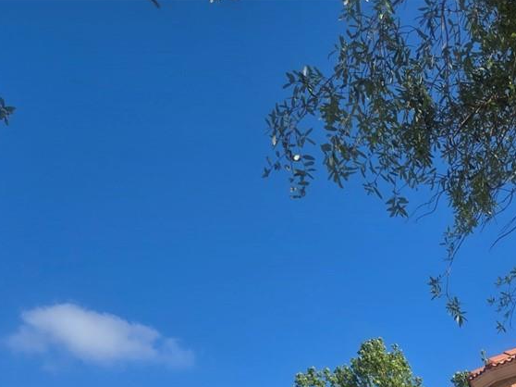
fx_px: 983
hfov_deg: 27.7
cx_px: 512
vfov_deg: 19.8
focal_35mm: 66
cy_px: 551
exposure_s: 1/1770
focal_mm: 5.4
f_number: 1.8
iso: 25
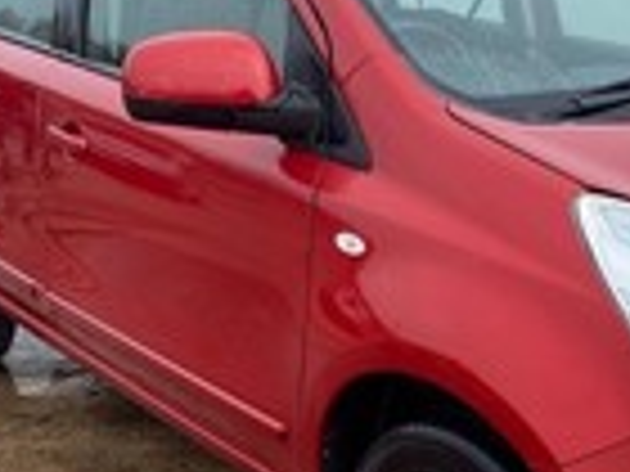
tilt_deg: -17.5
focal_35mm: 65
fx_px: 1183
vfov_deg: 22.5
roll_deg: +0.5
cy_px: 301
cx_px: 576
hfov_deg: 28.6
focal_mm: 4.25
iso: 32
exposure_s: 1/810
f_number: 1.8
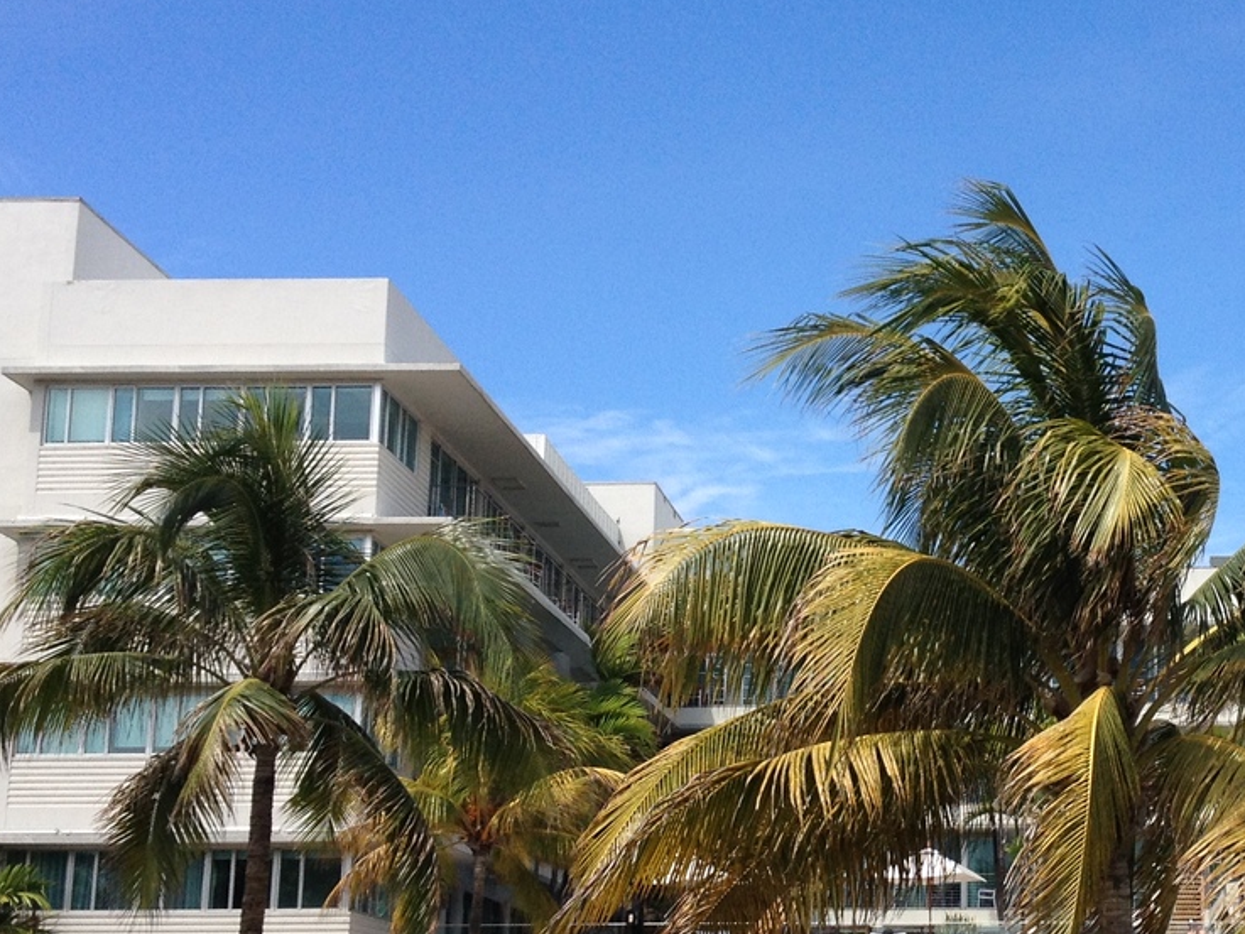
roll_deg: +0.1
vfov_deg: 19.4
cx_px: 1007
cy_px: 503
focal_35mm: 76
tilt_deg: +10.4
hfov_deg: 25.2
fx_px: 2734
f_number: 2.4
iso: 50
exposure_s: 1/1346
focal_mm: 4.28
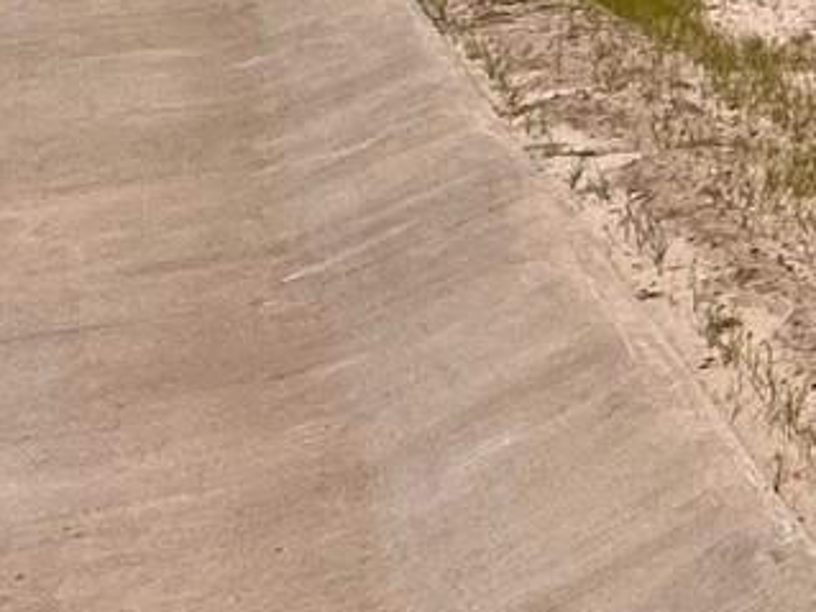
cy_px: -558
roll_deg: -0.1
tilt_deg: +3.0
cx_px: 2412
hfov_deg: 11.7
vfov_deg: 14.1
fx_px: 2121
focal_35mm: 90
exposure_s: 1/1618
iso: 50
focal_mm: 2.22
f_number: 2.2
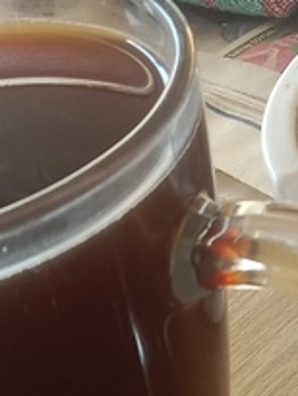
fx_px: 1284
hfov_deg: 13.2
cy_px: 402
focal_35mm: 112
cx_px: 219
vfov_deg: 17.1
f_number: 2.2
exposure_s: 1/50
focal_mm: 3.4
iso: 163
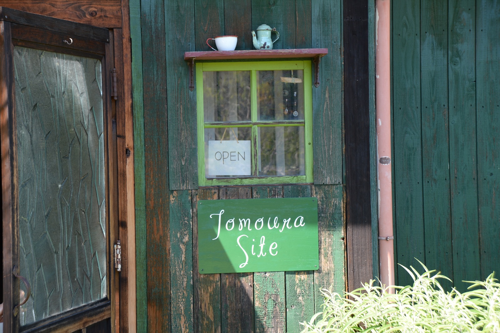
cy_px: 166
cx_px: 250
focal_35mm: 85
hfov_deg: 23.9
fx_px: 1180
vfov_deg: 16.1
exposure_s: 1/100
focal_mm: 85
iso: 200
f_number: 6.3
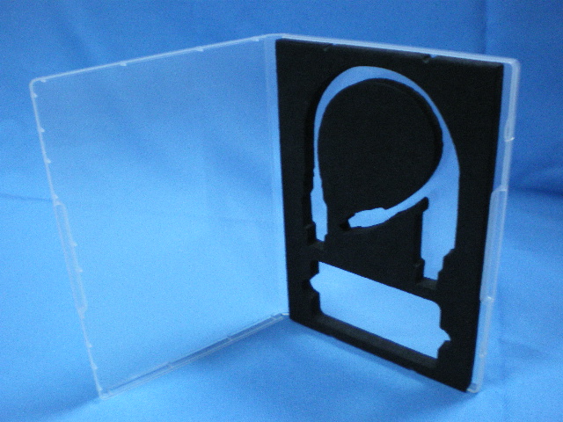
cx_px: 282
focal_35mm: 38
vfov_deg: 37.7
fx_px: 618
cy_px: 211
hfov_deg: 49.0
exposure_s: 1/10
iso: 400
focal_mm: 6.3
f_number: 3.1
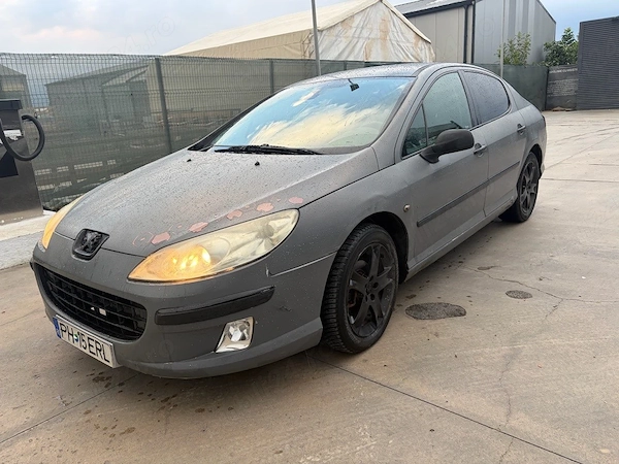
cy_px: 232
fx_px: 465
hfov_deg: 67.3
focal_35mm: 26
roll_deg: +4.8
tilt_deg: -15.7
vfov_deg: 53.1
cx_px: 310
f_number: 1.6
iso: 50
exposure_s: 1/122
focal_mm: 5.96
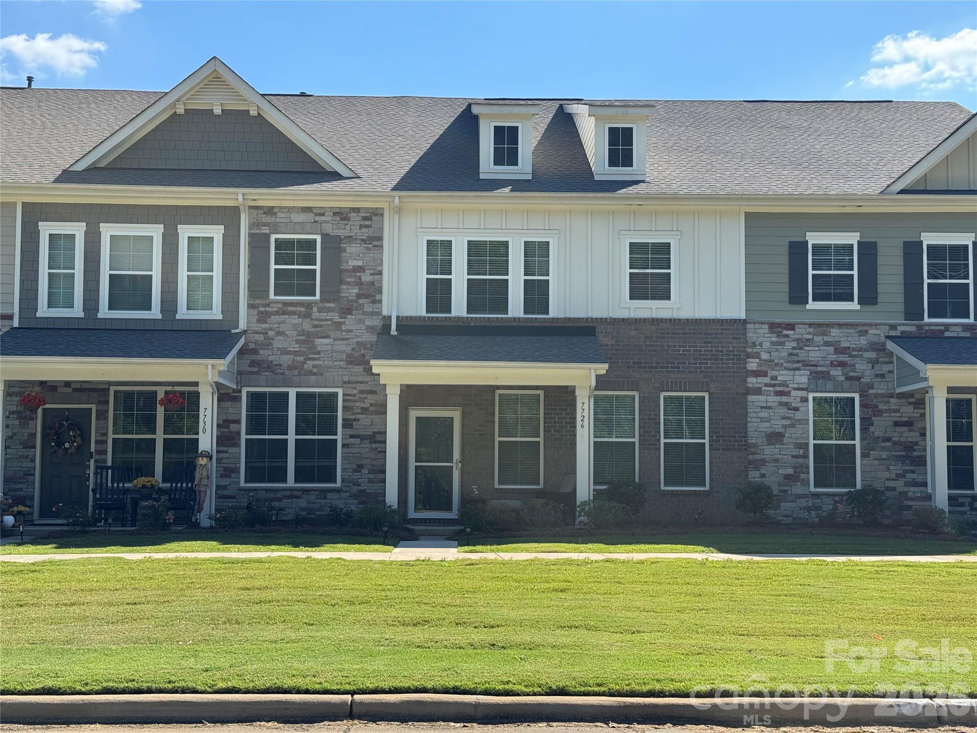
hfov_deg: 39.7
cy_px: 366
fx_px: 1355
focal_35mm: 48
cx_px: 488
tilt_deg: +4.3
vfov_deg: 30.3
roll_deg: -1.6
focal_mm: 6.76
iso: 64
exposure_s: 1/2110
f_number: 1.78
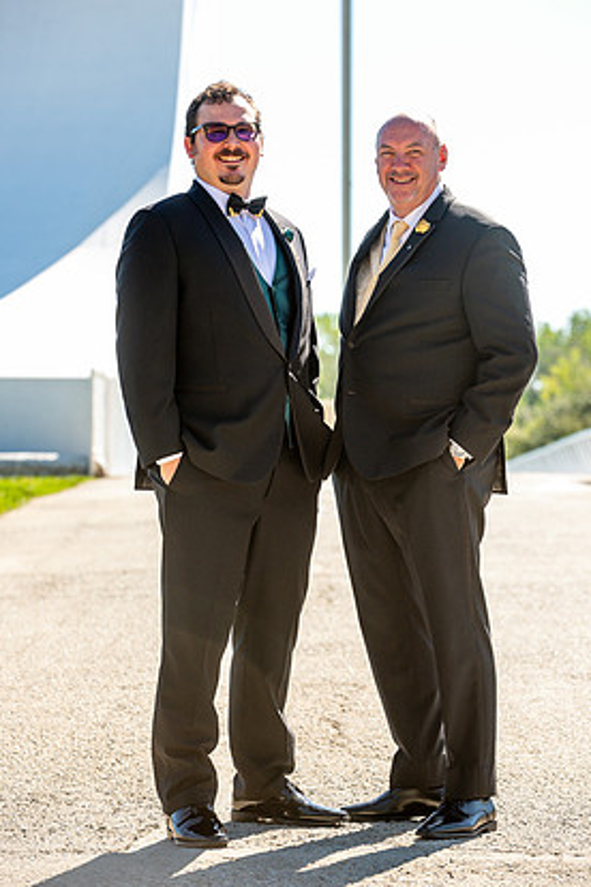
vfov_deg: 15.1
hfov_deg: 10.1
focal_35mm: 136
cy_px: 431
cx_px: 313
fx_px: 3349
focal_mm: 125
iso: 400
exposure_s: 1/800
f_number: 5.6
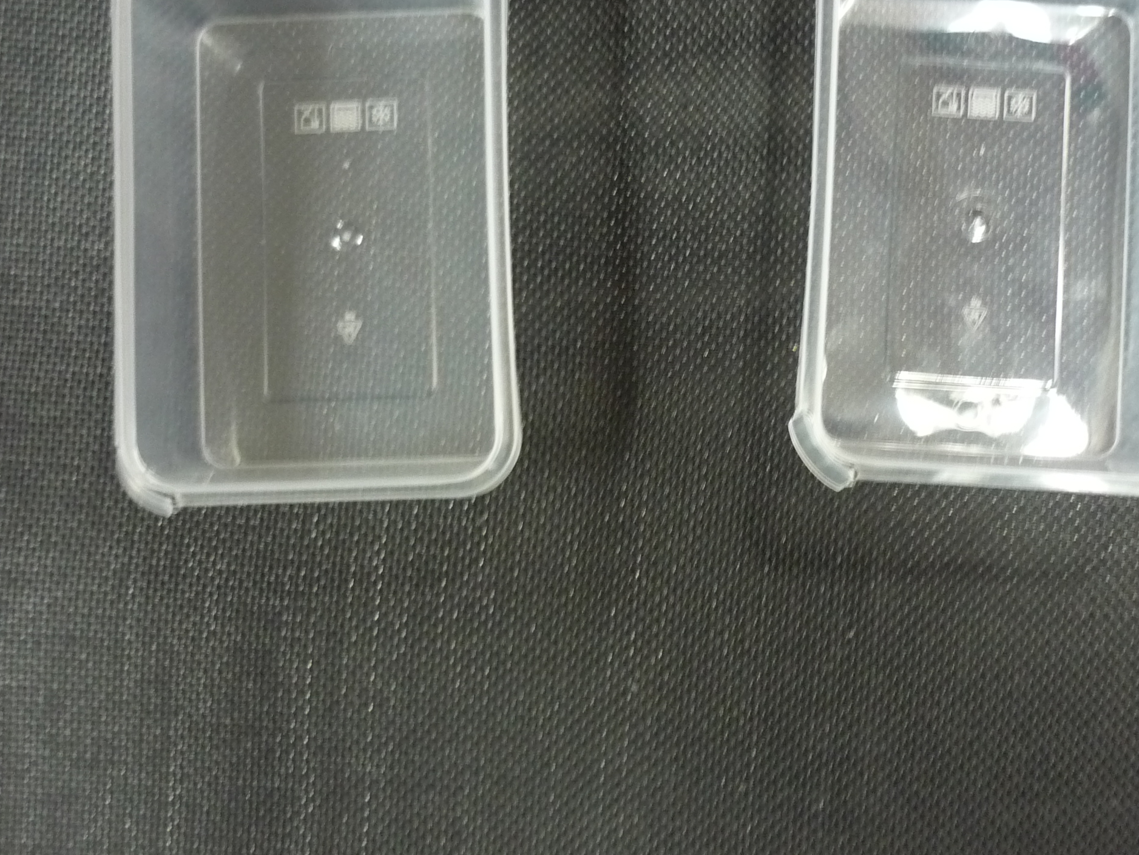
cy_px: 310
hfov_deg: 41.9
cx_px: 671
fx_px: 1481
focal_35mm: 45
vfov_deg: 32.0
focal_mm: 5.5
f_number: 2.8
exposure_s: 1/8
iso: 400
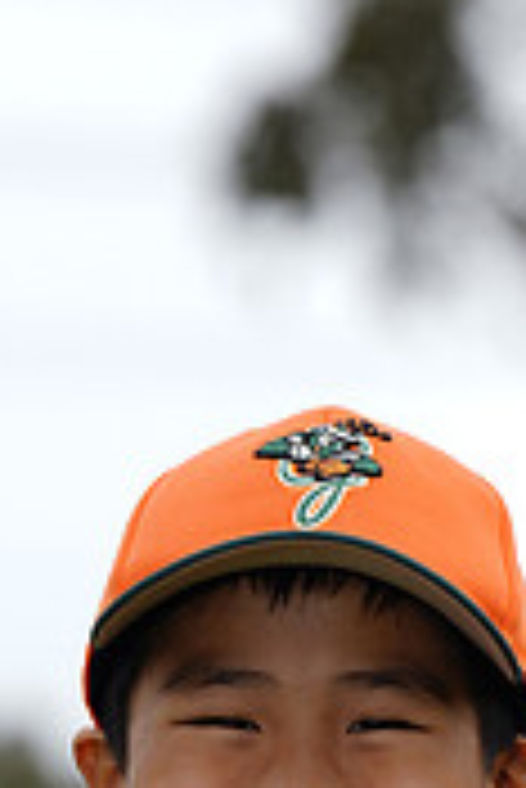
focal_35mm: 516
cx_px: 344
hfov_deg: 2.7
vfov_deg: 4.0
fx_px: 11286
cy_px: 1252
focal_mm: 156
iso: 50
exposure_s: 1/250
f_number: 5.6
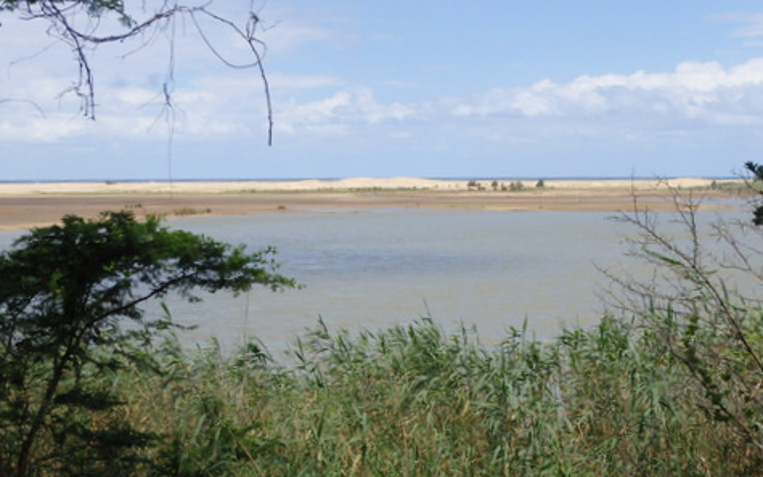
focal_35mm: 58
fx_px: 1206
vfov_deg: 22.4
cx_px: 369
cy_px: 267
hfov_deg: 35.1
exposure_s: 1/1000
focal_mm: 9.4
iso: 125
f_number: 5
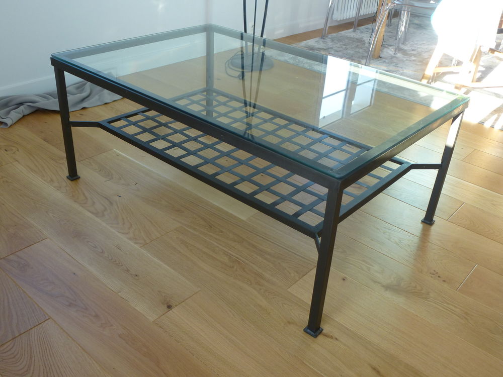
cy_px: 188
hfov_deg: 54.0
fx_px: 494
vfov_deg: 41.8
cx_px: 252
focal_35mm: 34
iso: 200
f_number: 3.6
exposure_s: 1/60
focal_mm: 5.9
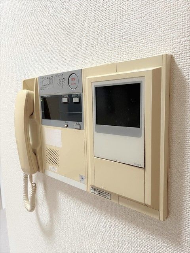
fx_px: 190
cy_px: 126
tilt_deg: -7.2
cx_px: 95
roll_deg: +2.6
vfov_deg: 67.3
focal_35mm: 26
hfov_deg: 53.1
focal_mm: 5.7
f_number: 1.5
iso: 200
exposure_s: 1/60
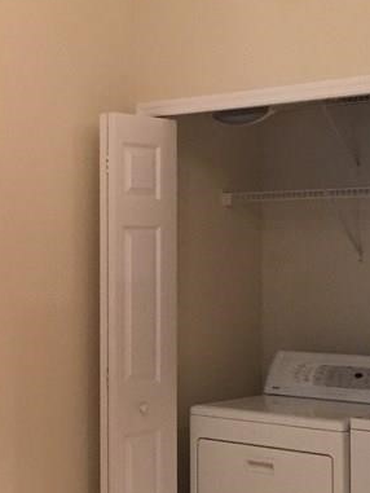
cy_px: 272
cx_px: 47
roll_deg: +1.1
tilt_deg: +0.9
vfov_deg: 25.0
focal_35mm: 78
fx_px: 1111
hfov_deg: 18.6
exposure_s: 1/30
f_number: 2.2
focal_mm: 4.15
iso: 200
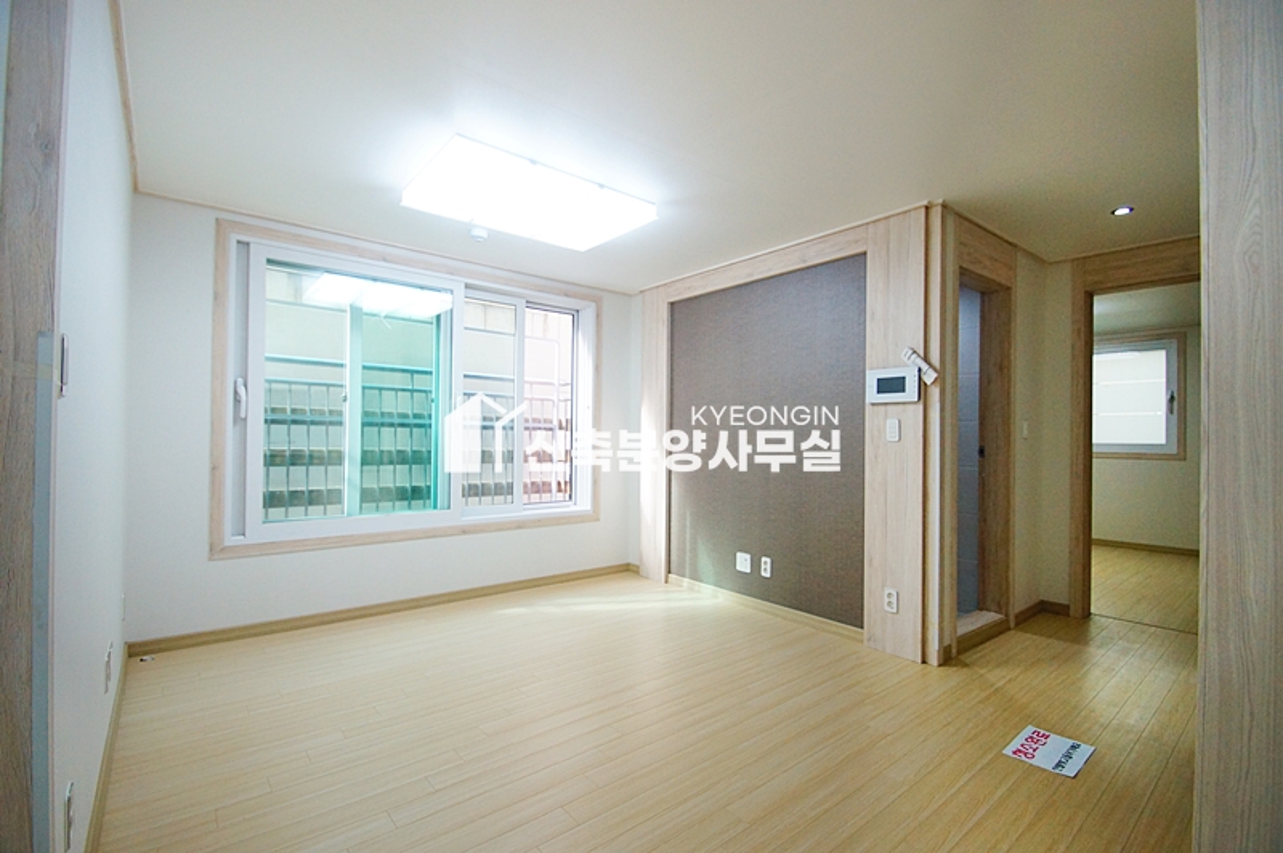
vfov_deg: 72.0
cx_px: 642
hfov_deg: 95.0
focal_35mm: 16
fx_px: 588
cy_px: 426
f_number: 3.5
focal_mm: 11
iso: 800
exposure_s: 1/250
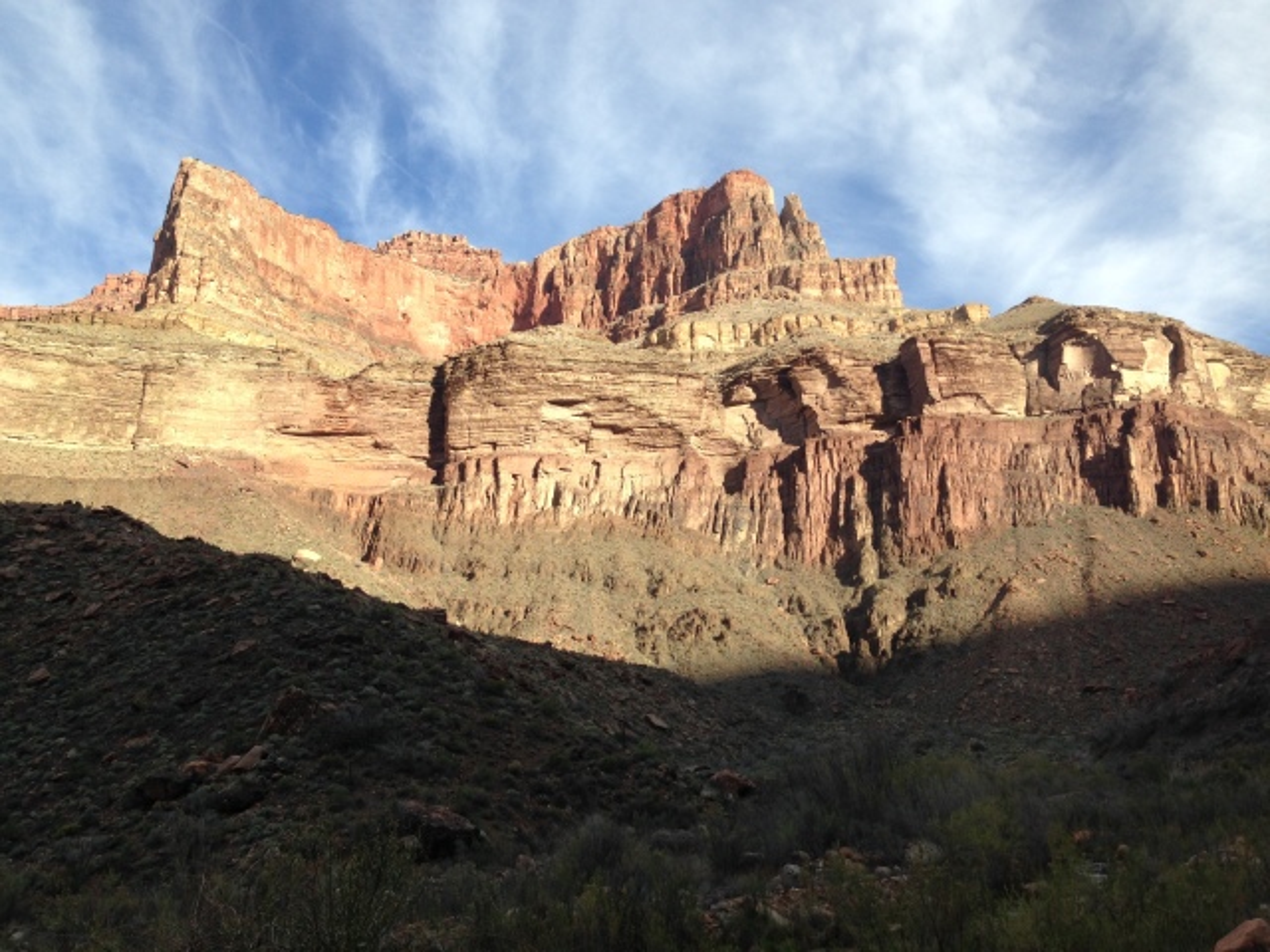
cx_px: 635
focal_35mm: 33
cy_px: 476
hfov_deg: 55.4
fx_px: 1211
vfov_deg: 42.9
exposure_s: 1/889
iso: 50
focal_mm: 4.12
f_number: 2.4
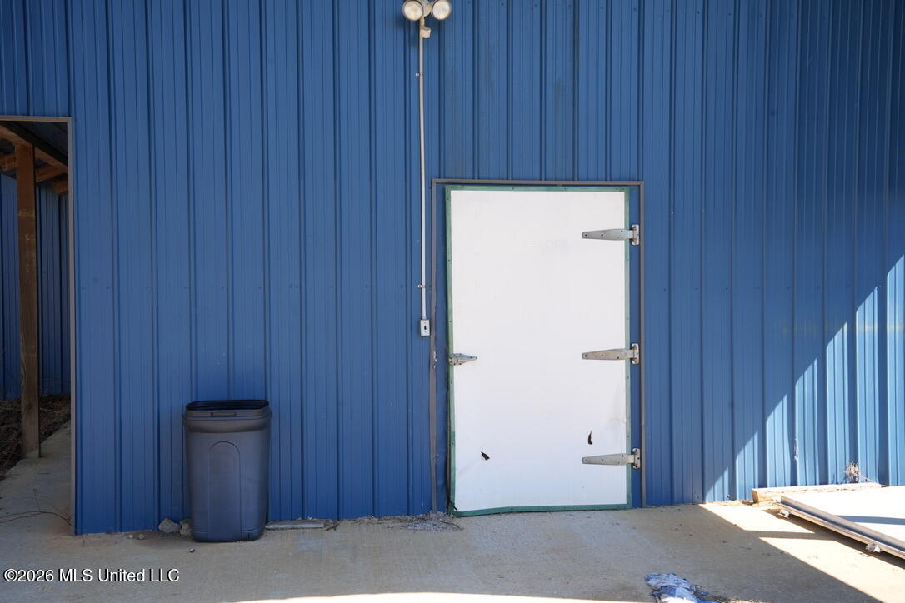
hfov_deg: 46.4
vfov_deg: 31.9
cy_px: 302
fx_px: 1056
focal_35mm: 42
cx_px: 452
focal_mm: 42
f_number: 11
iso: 200
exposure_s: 1/50
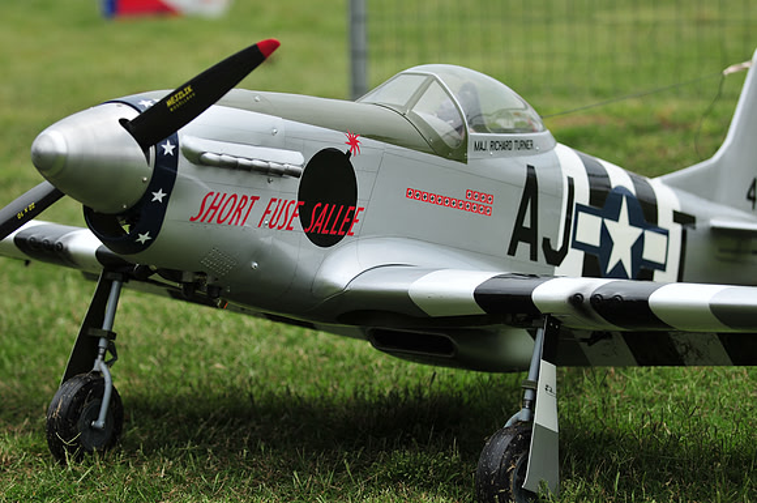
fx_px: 2835
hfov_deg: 15.2
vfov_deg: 10.1
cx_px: 378
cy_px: 252
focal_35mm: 135
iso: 200
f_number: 2.8
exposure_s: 1/2000
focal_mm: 90
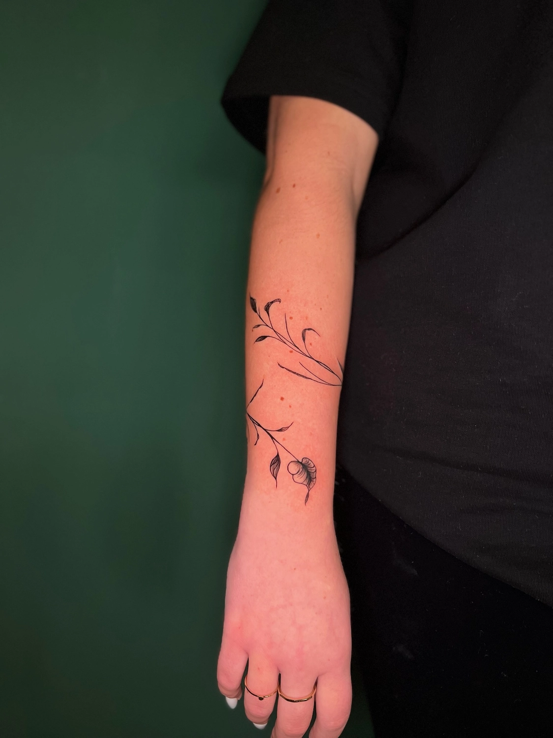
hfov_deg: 53.1
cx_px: 276
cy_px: 369
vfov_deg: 67.3
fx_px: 554
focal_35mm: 26
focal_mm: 5.7
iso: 250
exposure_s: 1/60
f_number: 1.5
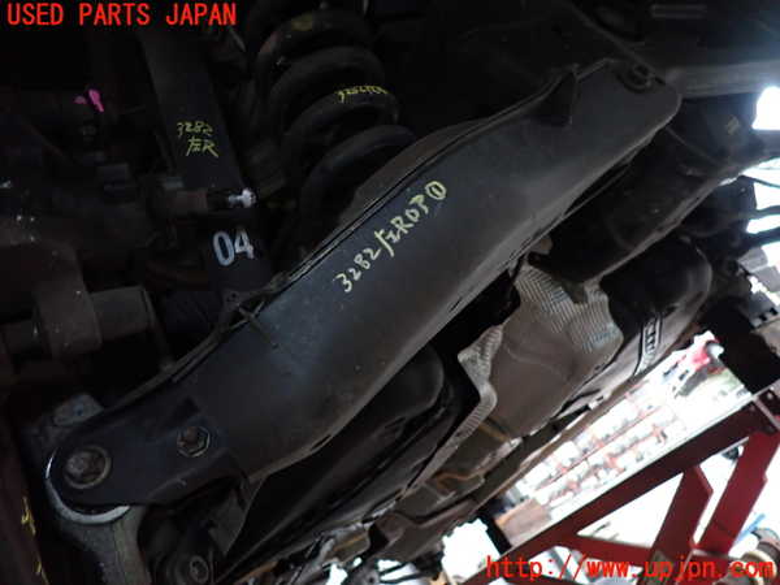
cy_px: 292
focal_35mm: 25
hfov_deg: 69.4
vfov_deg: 54.9
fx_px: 563
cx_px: 390
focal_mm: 4.5
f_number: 2
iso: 400
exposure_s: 1/30
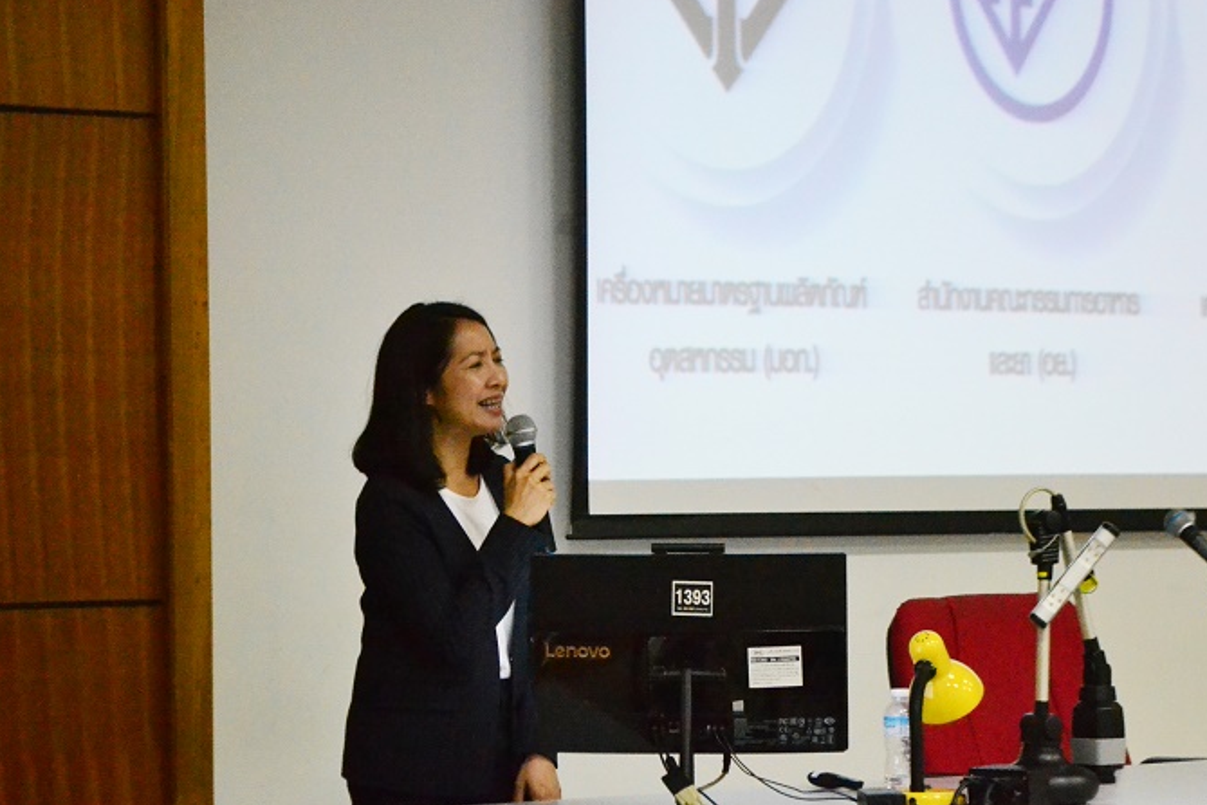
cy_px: 440
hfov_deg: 20.7
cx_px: 640
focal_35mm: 99
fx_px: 3305
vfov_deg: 13.9
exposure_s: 1/80
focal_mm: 55
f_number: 5.6
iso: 6400
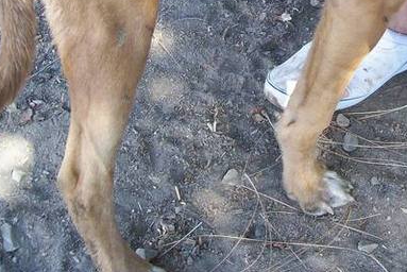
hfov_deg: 26.3
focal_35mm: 75
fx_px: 849
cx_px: 350
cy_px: -15
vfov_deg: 17.7
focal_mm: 6
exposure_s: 1/110
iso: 80
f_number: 2.7
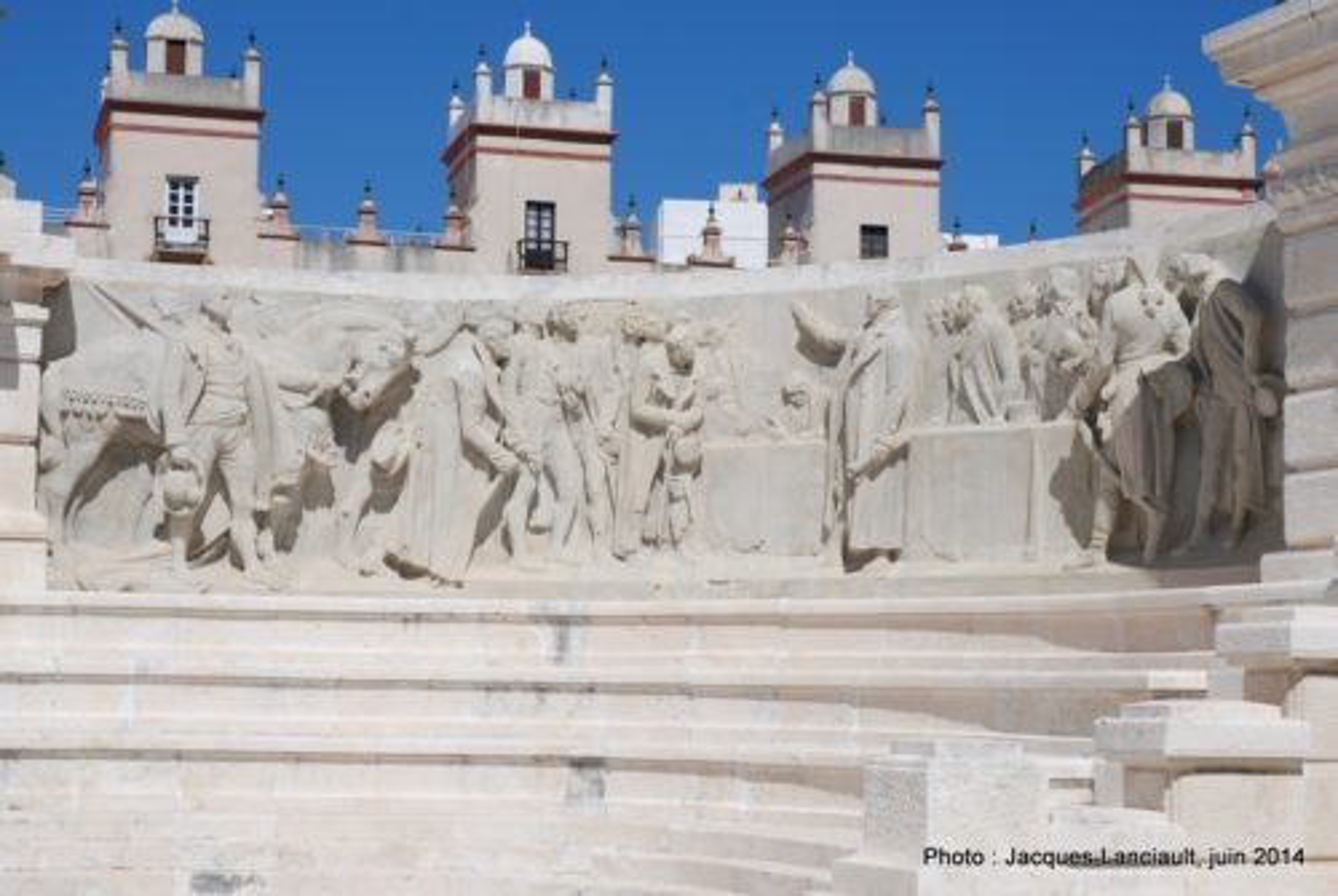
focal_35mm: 69
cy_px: 448
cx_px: 669
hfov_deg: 29.2
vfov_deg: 19.8
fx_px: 2568
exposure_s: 1/320
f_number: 9
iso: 100
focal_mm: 46
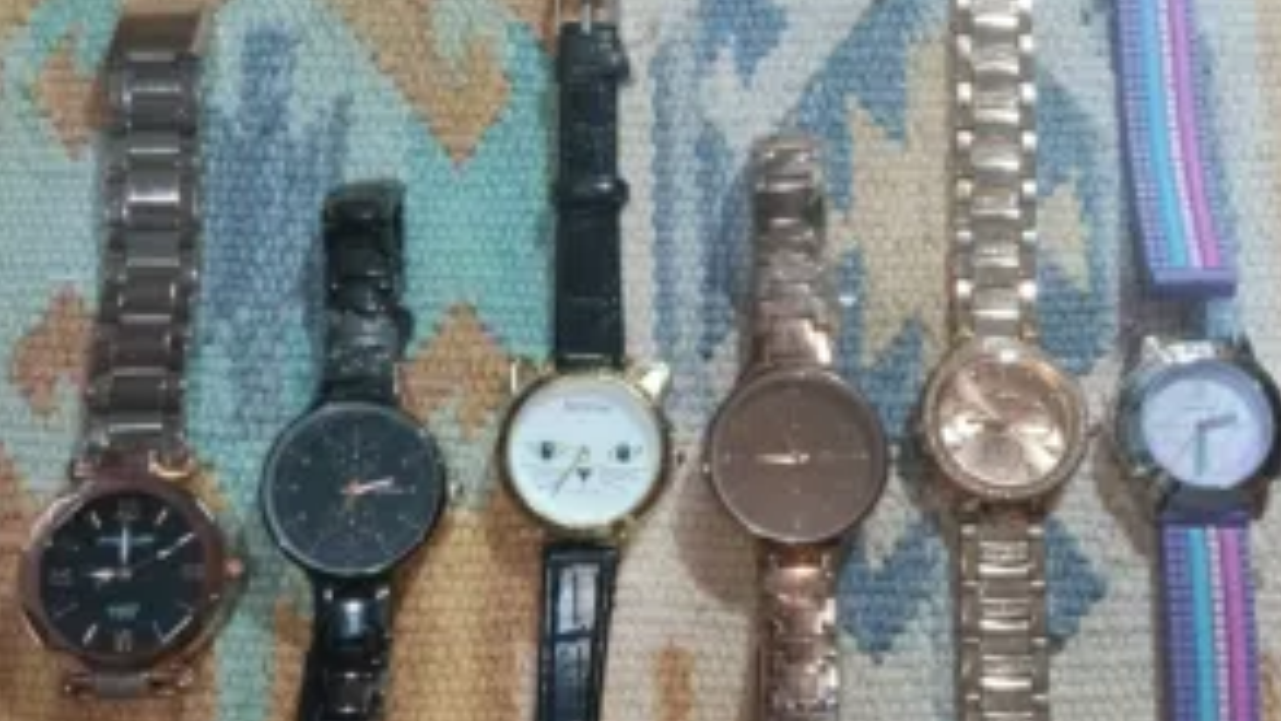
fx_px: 1359
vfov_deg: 29.6
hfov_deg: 50.5
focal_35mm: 40
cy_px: 437
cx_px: 651
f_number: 1.8
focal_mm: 3.98
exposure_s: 1/33.3
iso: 400
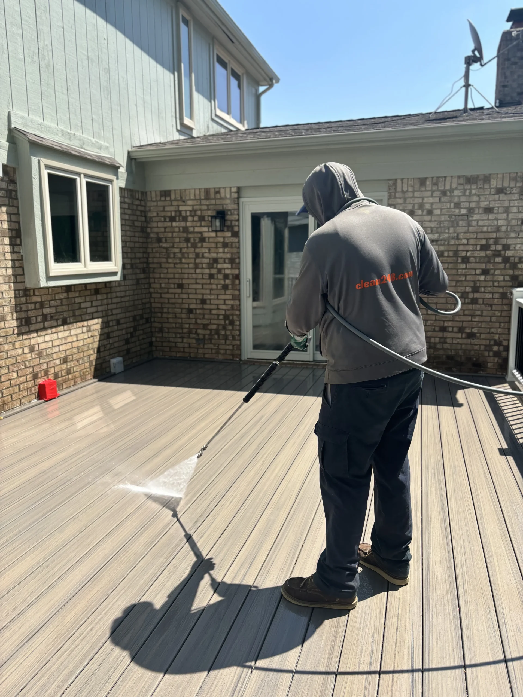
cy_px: 348
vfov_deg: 67.3
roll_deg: +0.0
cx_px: 262
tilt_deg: -9.9
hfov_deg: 53.1
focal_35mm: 26
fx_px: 524
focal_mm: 5.96
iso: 50
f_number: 1.6
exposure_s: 1/2710
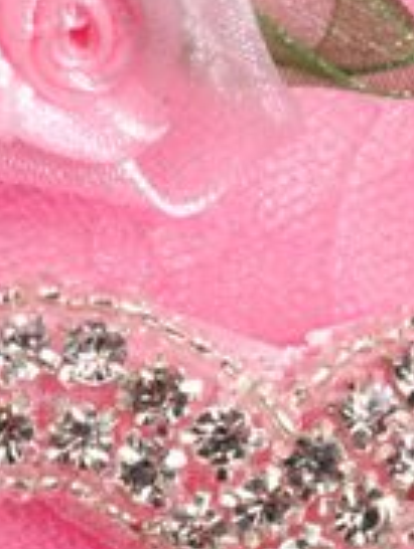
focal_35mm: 74
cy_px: 624
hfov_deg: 19.9
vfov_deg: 24.3
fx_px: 1177
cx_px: 225
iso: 80
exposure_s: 1/125
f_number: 3.5
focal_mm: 4.9
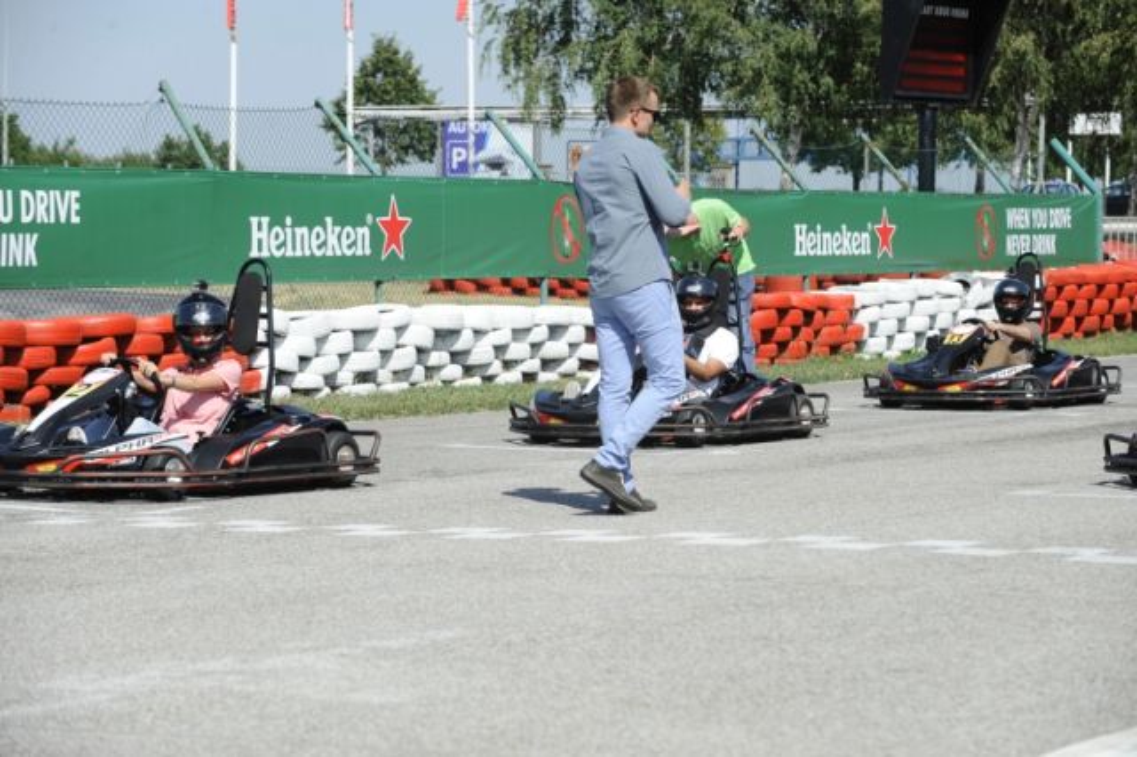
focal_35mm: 116
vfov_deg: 11.8
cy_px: 378
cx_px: 568
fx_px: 3662
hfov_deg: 17.7
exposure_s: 1/1250
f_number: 5.6
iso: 320
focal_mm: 116
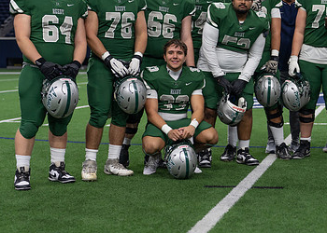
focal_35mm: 88
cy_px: 88
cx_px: 274
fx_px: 817
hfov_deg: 22.2
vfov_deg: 16.2
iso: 320
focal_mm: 50
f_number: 2.2
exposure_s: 1/320
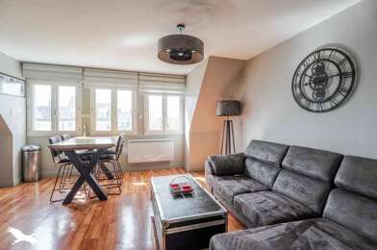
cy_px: 125
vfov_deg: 69.9
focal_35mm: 17
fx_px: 179
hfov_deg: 93.0
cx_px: 188
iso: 800
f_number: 8
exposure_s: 1/30
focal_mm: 17.1
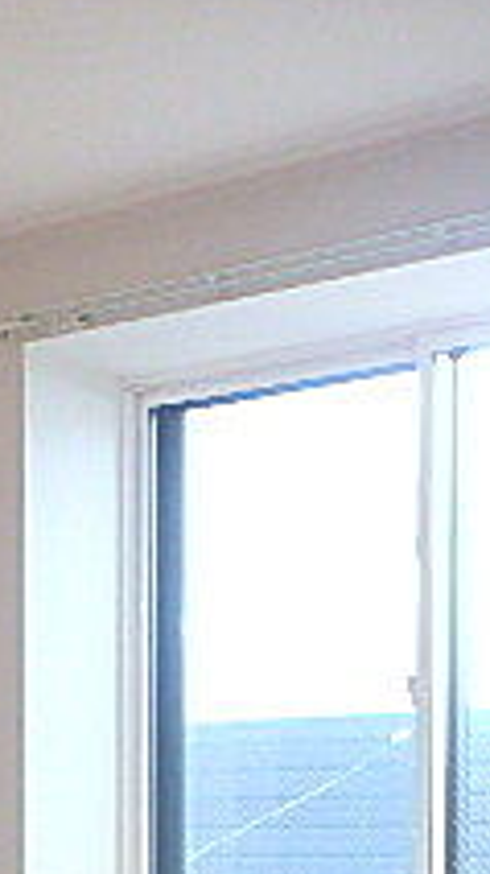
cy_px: 932
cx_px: 675
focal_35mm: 69
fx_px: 1596
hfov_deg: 16.3
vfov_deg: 28.2
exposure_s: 1/30
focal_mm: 3.7
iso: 500
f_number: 3.5
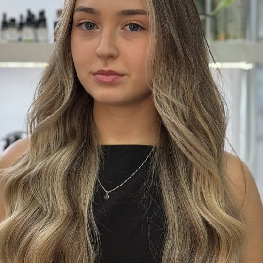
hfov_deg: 17.2
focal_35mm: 101
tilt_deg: -4.8
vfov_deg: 17.2
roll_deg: -0.3
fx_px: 868
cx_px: 126
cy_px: 127
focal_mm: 6.76
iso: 50
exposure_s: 1/100
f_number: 1.78
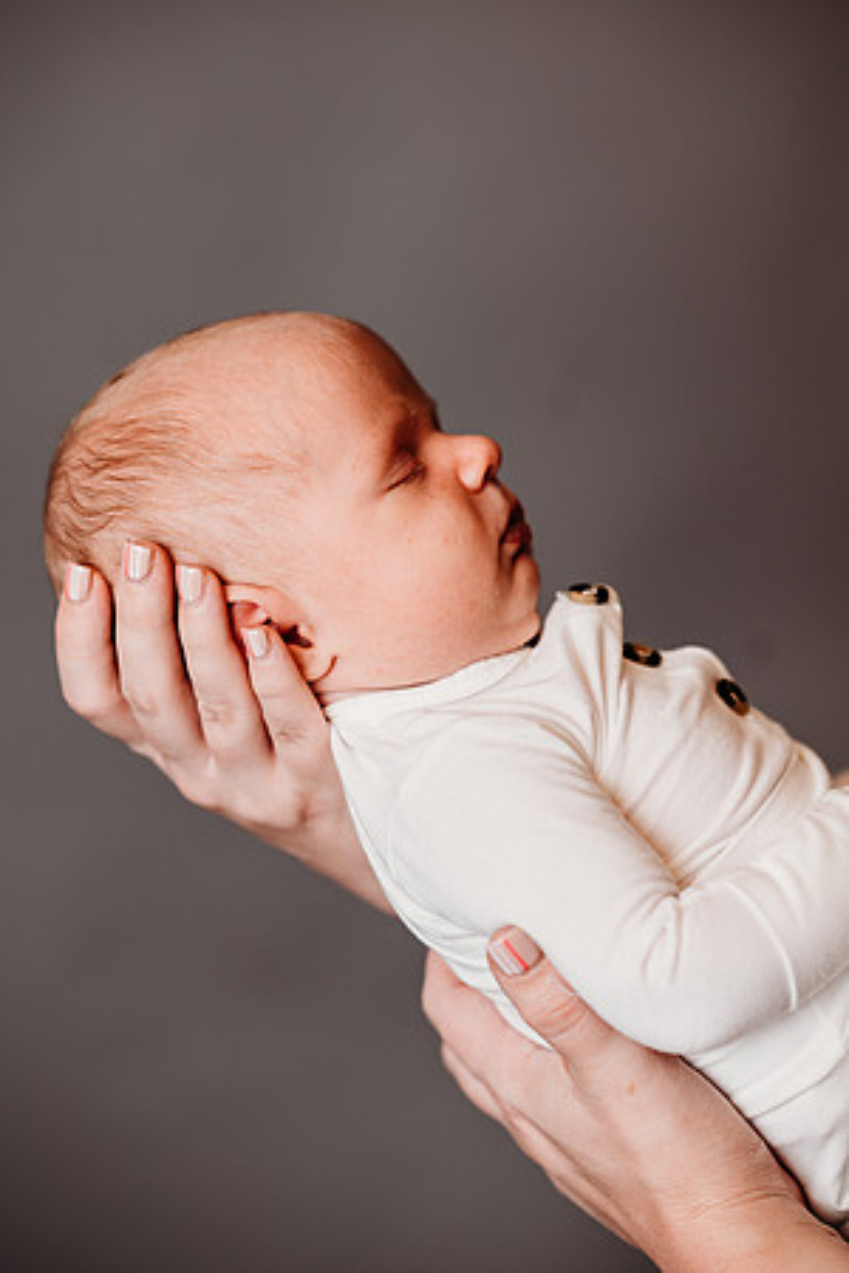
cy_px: 636
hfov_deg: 16.1
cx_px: 424
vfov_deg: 23.9
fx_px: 3007
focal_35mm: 85
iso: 160
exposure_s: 1/160
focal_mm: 85
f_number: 2.5
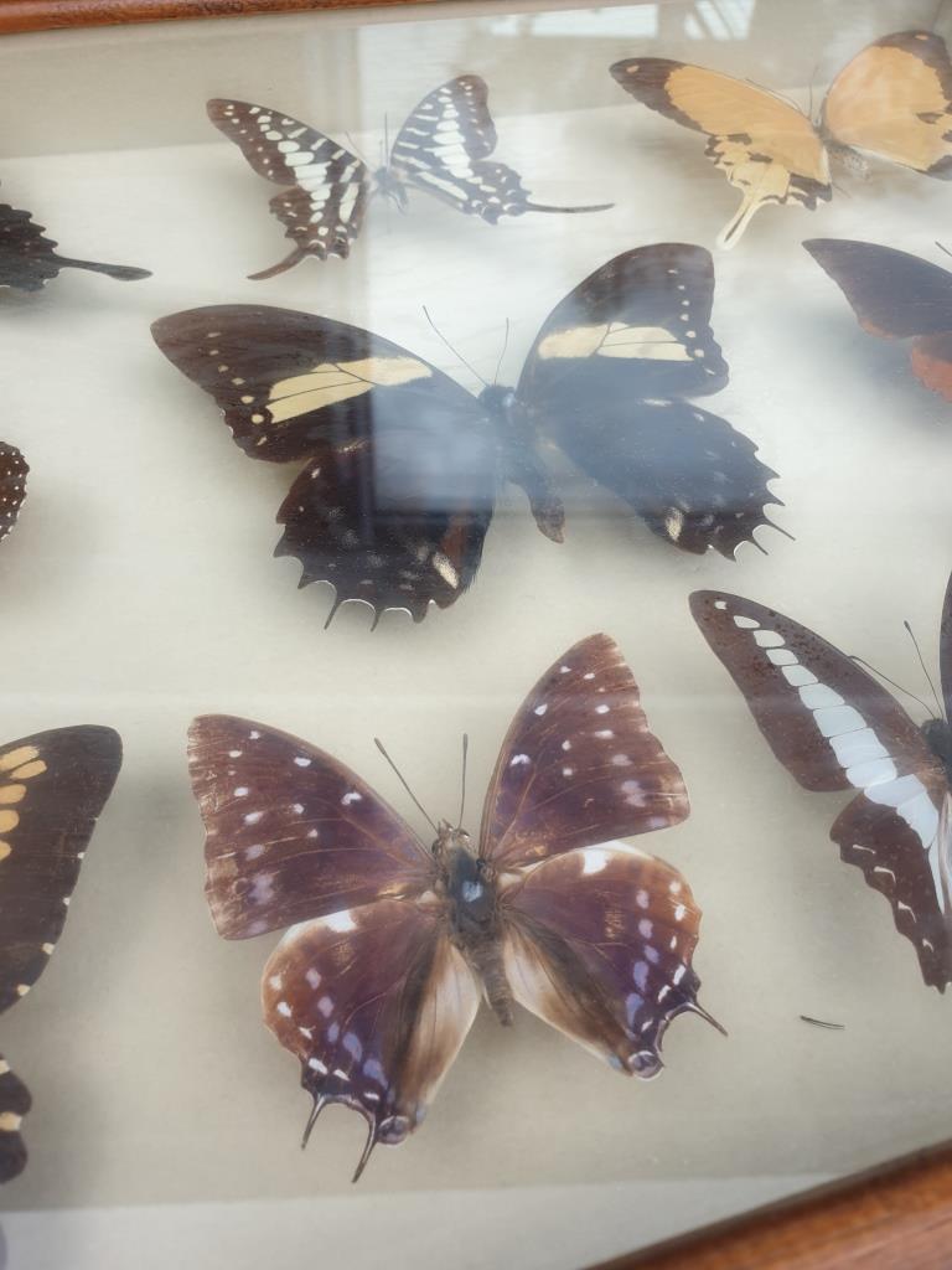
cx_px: 476
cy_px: 635
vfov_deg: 67.3
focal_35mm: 26
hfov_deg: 53.1
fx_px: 953
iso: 50
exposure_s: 1/221
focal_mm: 4.3
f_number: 2.4
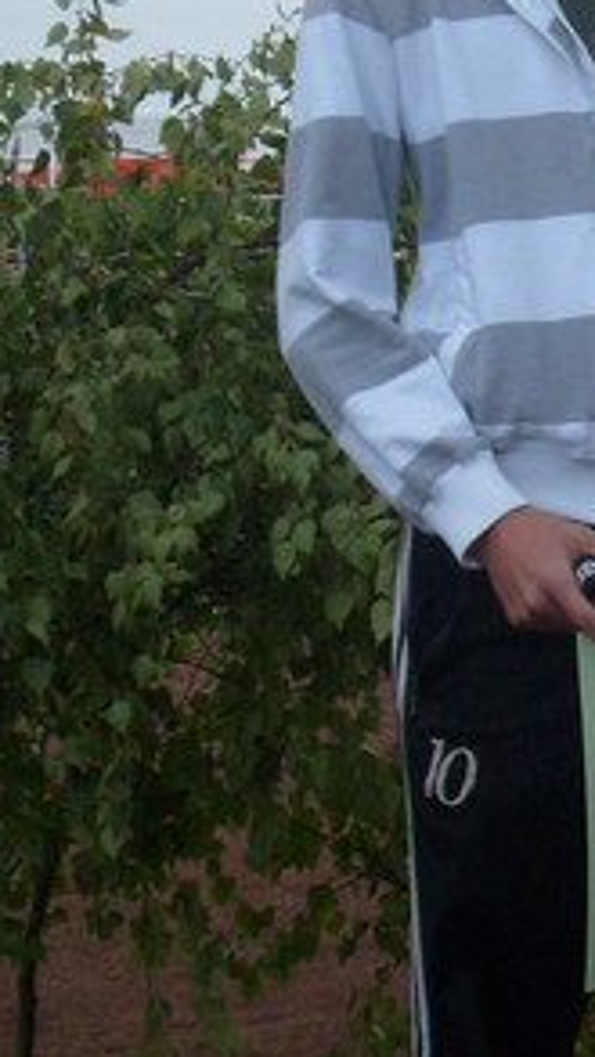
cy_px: 271
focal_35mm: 87
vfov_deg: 24.2
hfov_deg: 13.7
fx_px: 2438
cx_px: 595
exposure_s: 1/90
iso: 80
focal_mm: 8.7
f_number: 3.3
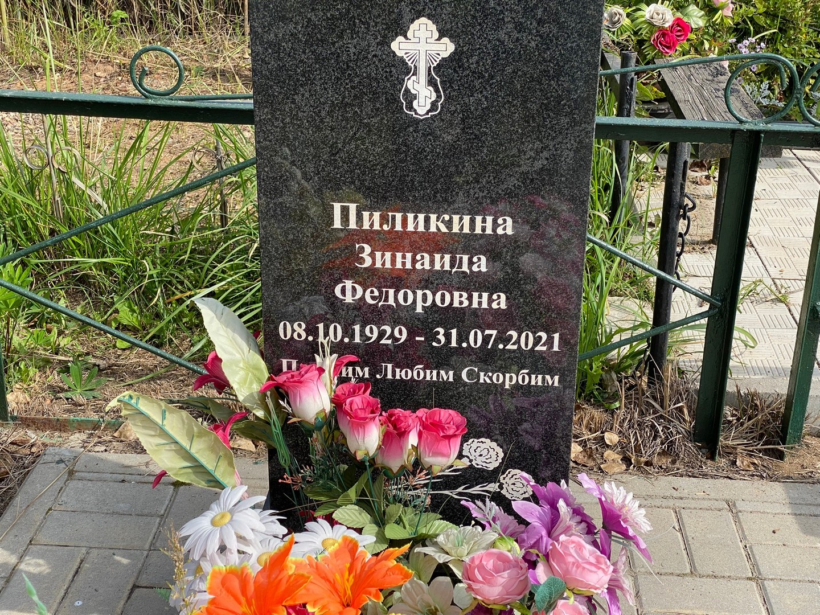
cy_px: 308
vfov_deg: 28.0
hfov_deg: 36.8
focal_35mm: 52
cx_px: 410
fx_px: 1232
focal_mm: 6
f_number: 2
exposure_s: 1/940
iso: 20
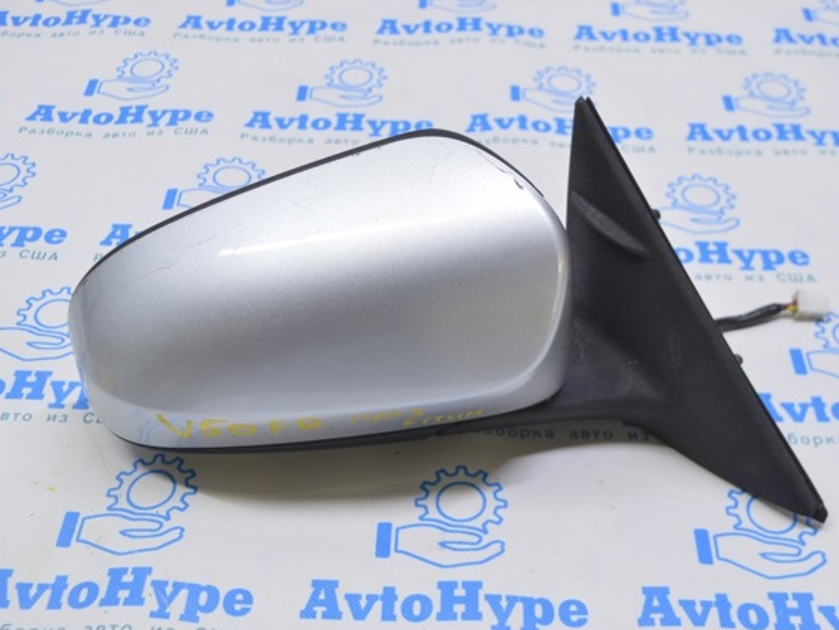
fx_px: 1153
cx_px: 420
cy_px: 316
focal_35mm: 48
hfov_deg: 40.0
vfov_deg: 30.6
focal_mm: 29
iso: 400
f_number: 5.6
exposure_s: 1/20
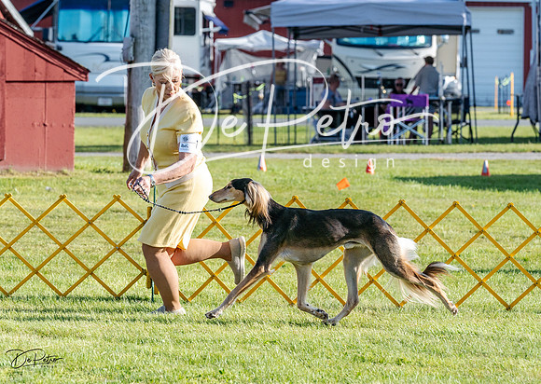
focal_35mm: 191
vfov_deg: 7.5
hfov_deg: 10.6
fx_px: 2927
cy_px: 172
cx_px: 282
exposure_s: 1/1250
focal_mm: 146
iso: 500
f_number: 6.3
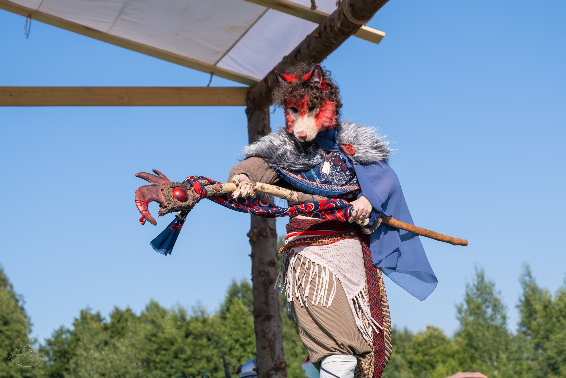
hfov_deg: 22.2
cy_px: 195
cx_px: 319
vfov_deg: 14.9
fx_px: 1439
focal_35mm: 92
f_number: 4
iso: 160
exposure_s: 1/1000
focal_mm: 50
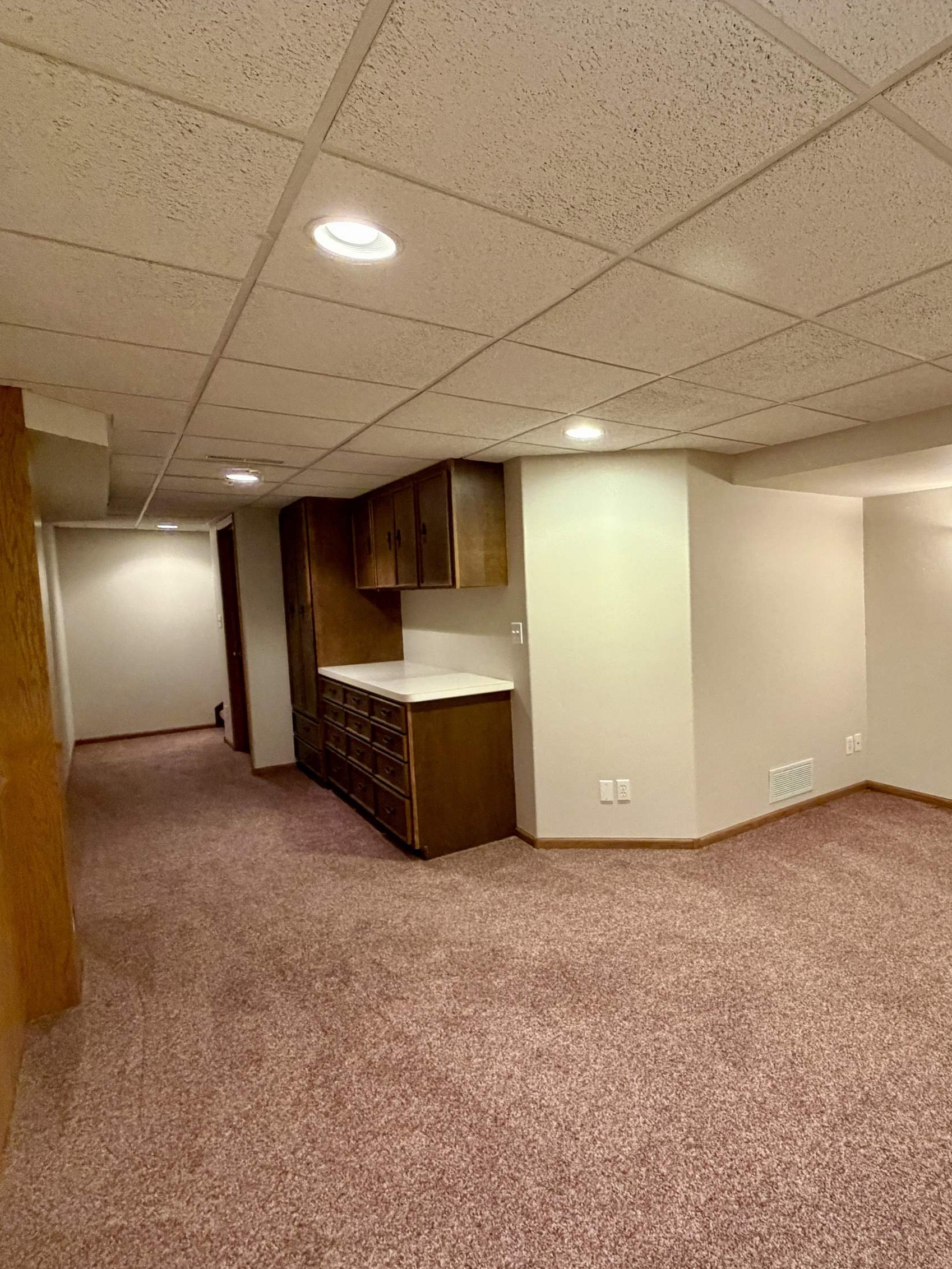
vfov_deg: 84.7
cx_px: 677
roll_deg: +1.7
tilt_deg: -4.8
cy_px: 639
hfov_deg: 65.7
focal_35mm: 19
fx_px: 697
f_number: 2.2
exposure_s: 1/60
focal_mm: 2.22
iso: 640
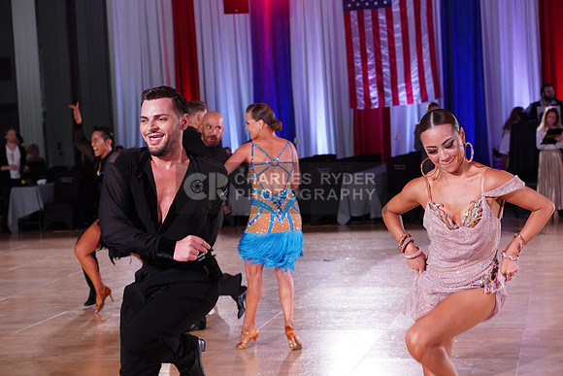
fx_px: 1064
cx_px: 282
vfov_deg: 20.0
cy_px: 188
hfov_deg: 29.6
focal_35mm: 68
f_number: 5.6
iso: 1600
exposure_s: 1/160
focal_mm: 68
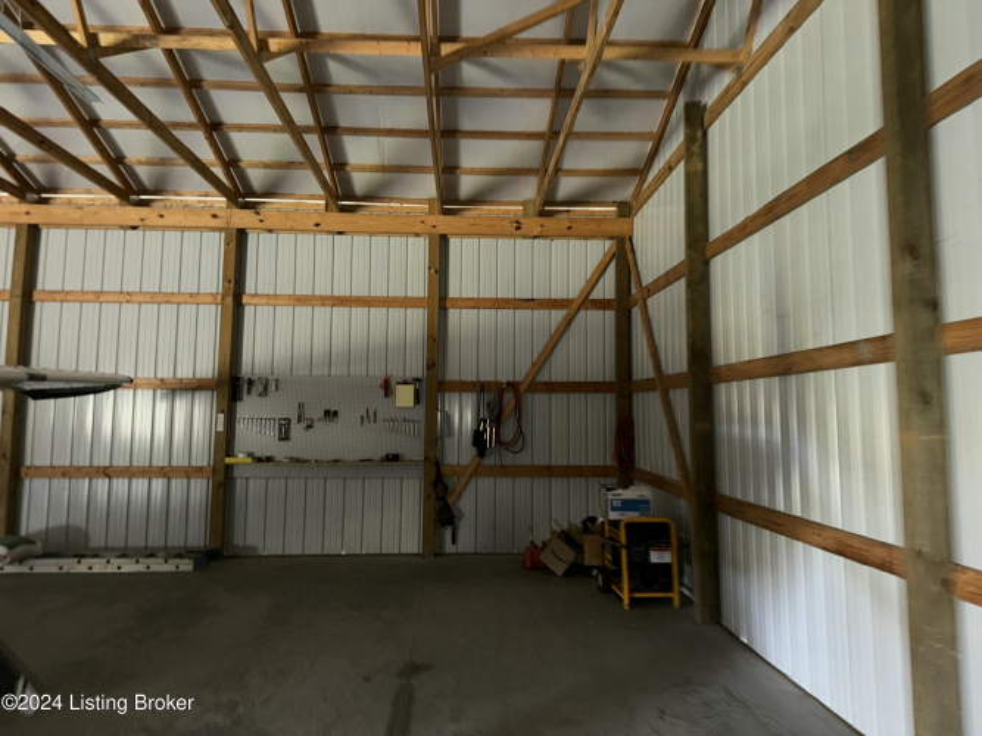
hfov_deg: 71.6
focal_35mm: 24
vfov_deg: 56.8
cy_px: 368
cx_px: 491
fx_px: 681
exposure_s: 1/7
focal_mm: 6.76
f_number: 1.78
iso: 80
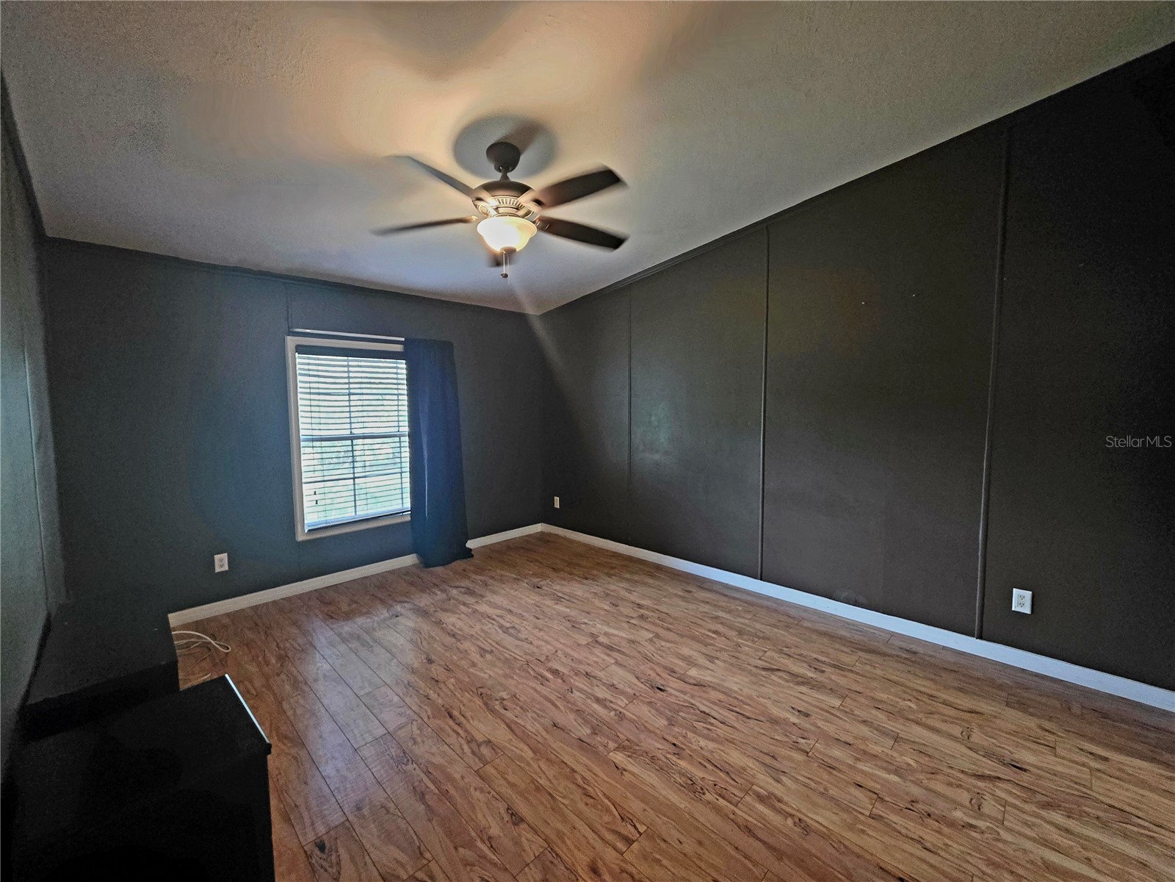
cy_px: 441
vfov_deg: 89.9
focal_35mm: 13
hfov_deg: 106.2
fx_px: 441
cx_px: 588
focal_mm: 2.2
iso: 1250
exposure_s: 1/60.2
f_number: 1.9
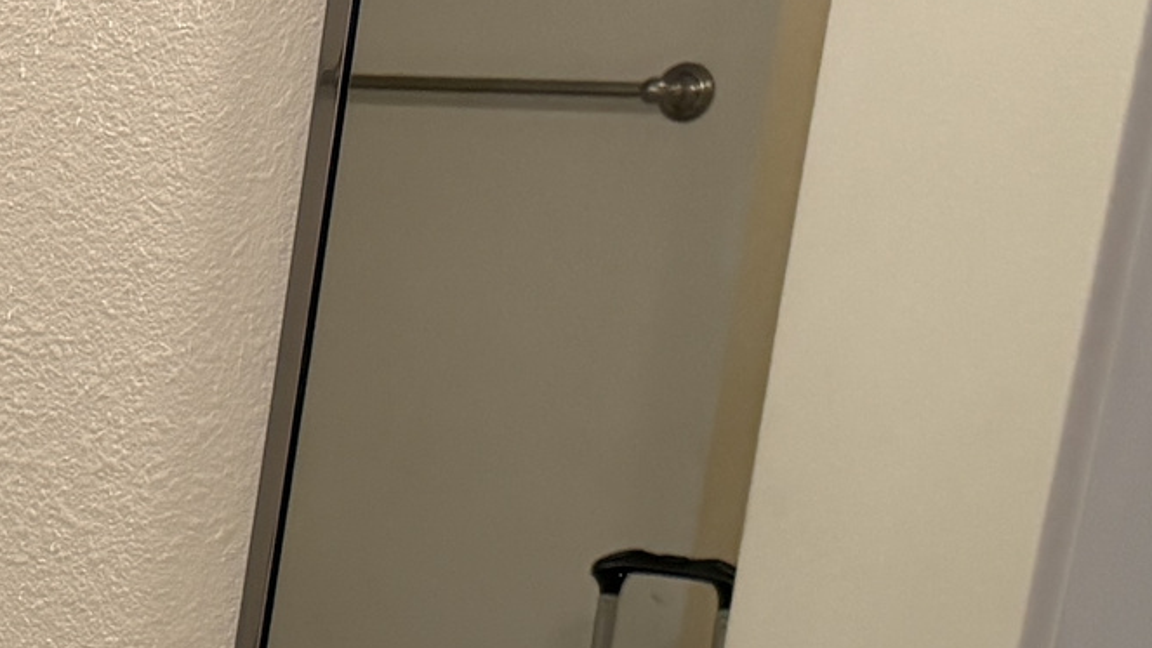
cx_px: -789
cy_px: 1202
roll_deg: -1.9
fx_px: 3421
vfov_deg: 10.2
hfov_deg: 16.6
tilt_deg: -18.7
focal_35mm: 112
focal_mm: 6.76
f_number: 1.78
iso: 160
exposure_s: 1/120
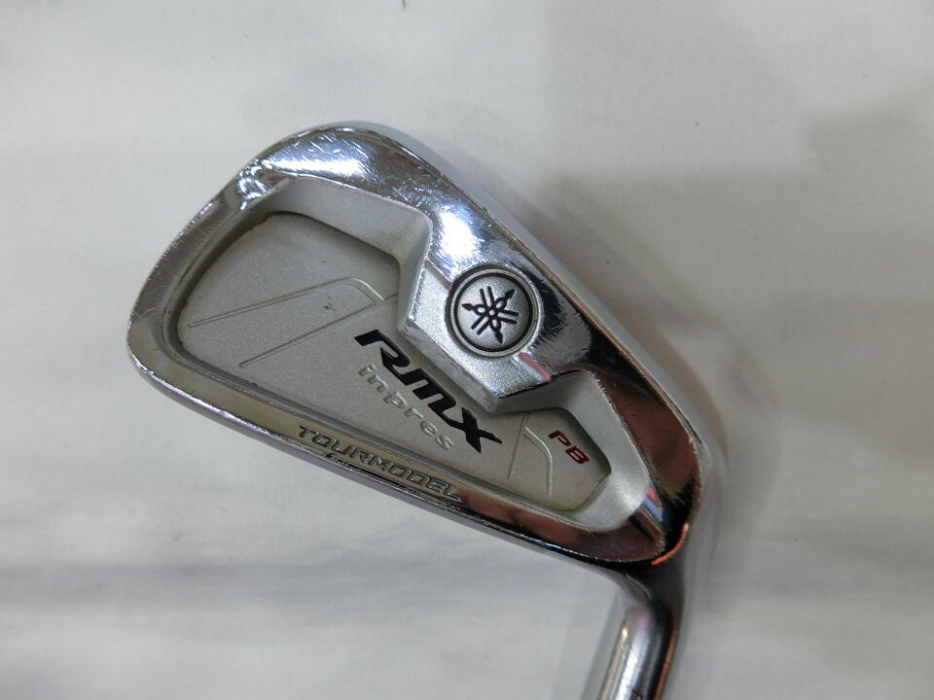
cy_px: 350
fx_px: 675
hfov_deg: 69.4
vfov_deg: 54.9
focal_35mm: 25
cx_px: 467
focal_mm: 5.4
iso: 125
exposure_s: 1/125
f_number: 2.8
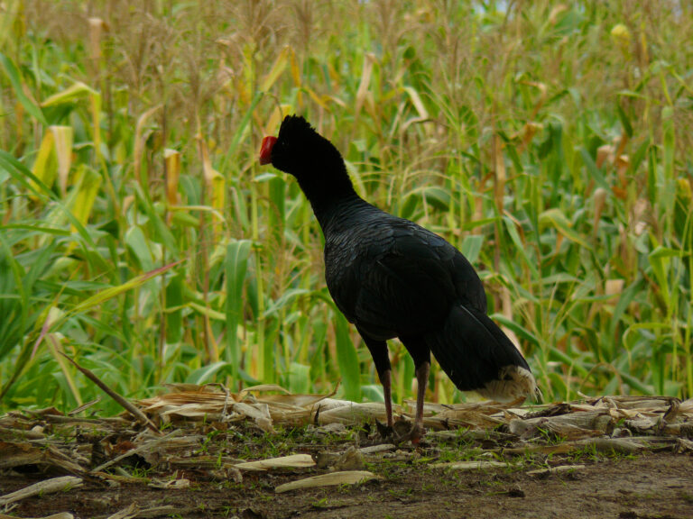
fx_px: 8648
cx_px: 346
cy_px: 260
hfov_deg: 4.6
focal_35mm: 432
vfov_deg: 3.4
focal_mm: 72
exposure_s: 1/125
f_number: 5
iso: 100
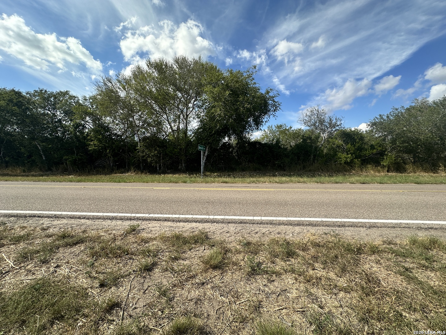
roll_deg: -0.6
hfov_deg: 102.1
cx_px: 223
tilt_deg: -3.3
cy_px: 168
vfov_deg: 85.7
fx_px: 180
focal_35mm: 14
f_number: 2.2
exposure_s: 1/1490
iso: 40
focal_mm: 2.22
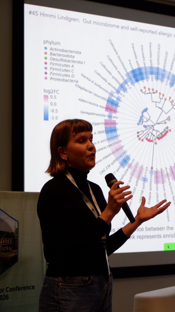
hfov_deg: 16.8
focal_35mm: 72
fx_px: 594
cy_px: 156
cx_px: 104
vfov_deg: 29.4
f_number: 5.6
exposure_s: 1/200
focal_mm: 45
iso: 2000
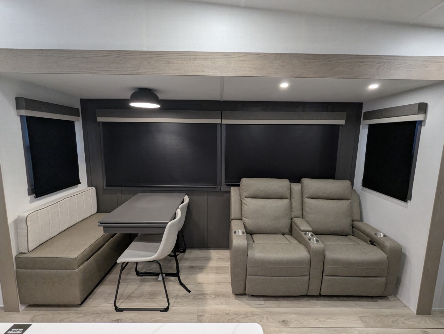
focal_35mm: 16
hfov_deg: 94.4
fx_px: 205
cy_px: 167
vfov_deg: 78.2
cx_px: 222
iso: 189
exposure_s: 1/41.7
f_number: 2.2
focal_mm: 2.35
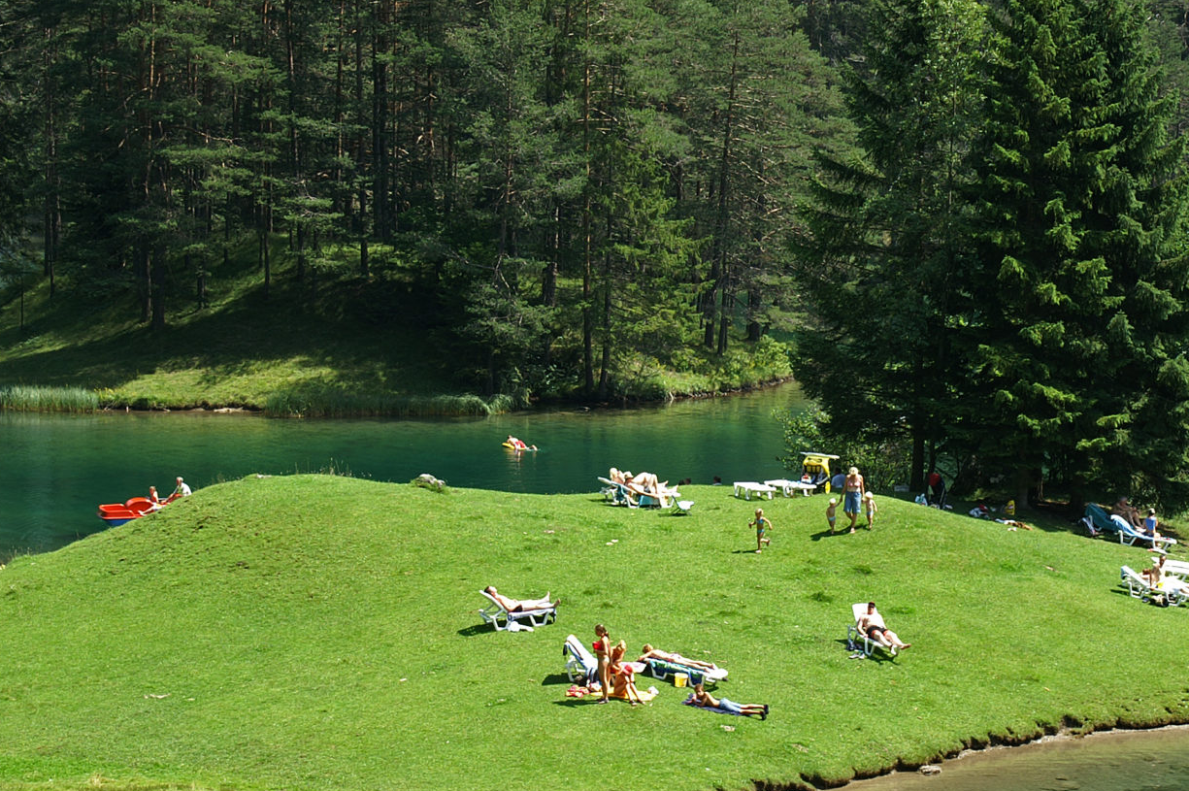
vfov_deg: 12.9
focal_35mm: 106
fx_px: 3491
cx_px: 754
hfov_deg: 19.3
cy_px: 492
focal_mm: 45
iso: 100
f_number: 10
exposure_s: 1/80
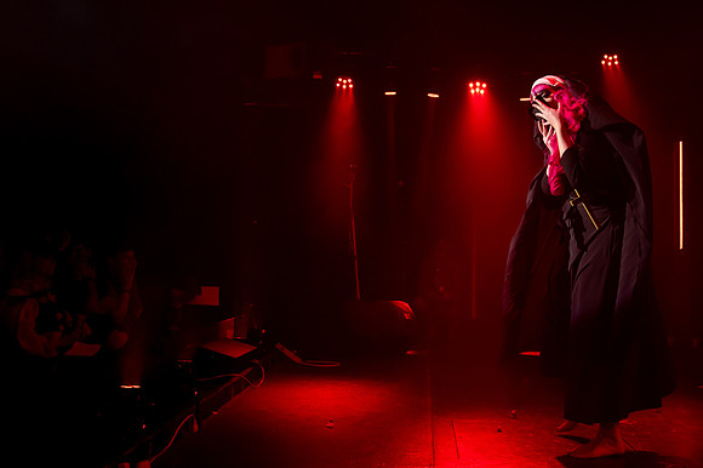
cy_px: 142
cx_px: 425
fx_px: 895
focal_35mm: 46
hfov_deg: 42.7
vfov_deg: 29.0
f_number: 4
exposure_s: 1/160
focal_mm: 31
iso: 3200
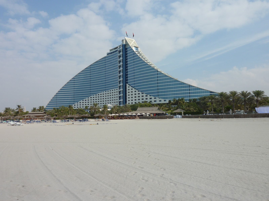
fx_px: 194
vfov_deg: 54.9
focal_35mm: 25
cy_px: 100
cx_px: 134
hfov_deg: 69.4
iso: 80
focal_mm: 4.1
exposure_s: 1/400
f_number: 5.6
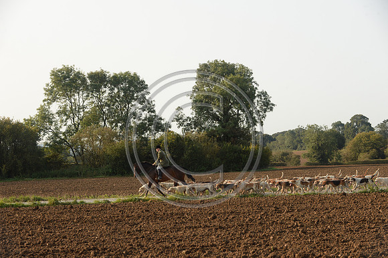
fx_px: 1099
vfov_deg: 13.4
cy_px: 129
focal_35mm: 102
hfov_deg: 20.0
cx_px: 194
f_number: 6.3
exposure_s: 1/1000
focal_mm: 102
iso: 1000
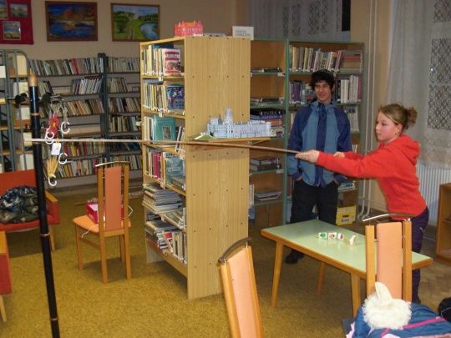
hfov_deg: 52.6
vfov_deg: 40.7
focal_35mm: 35
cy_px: 169
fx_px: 456
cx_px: 226
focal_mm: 6.3
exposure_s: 1/30
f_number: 3
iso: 200
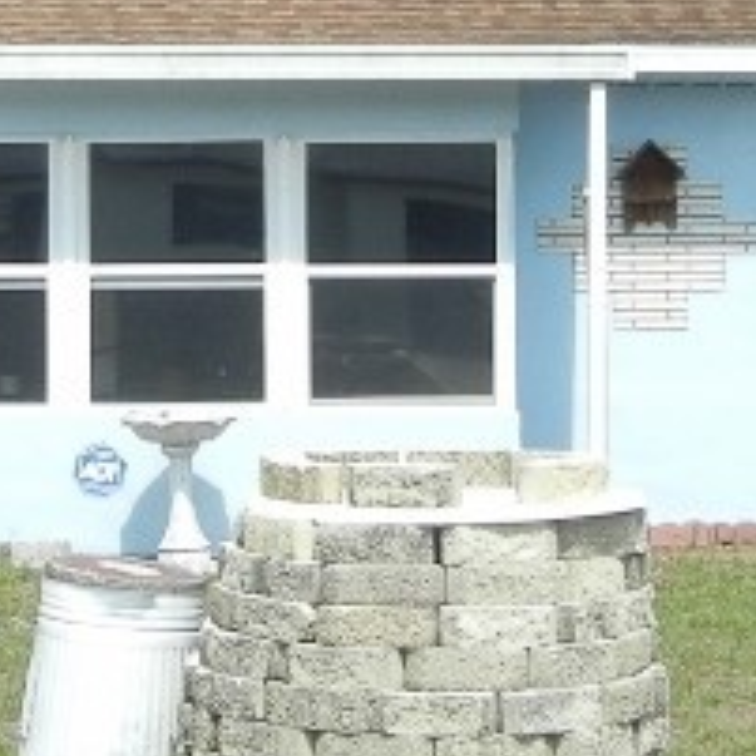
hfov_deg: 12.9
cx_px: 222
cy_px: 105
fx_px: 3336
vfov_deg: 12.8
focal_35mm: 135
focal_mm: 5.4
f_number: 7
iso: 160
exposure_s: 1/284
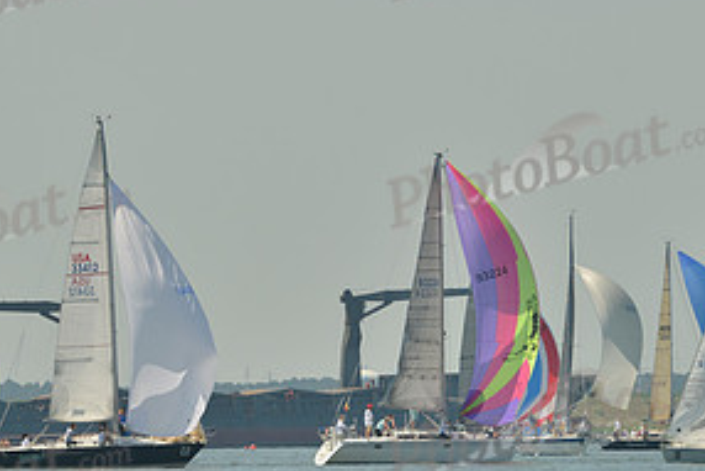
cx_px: 261
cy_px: 327
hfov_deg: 2.5
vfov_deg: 1.7
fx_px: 15870
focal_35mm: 810
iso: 200
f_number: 8
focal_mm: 400
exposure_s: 1/1000
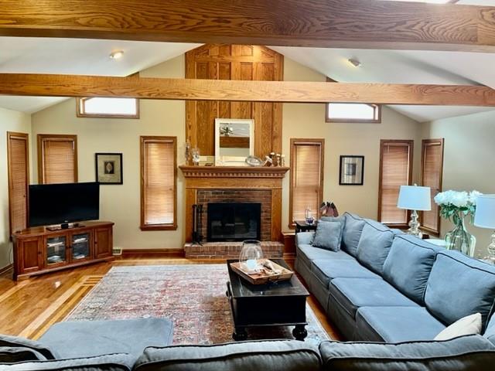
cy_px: 186
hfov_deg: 67.3
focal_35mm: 26
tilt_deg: -4.0
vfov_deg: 53.1
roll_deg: -0.4
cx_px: 248
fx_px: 372
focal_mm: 5.1
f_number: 1.6
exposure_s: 1/60
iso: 100
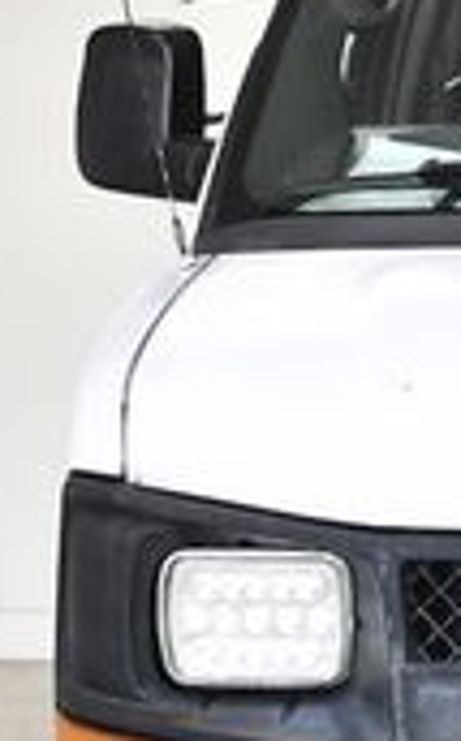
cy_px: 519
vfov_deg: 14.1
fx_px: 2985
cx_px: 935
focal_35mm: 148
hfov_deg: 8.4
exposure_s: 1/1250
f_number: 3.8
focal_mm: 26
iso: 2500
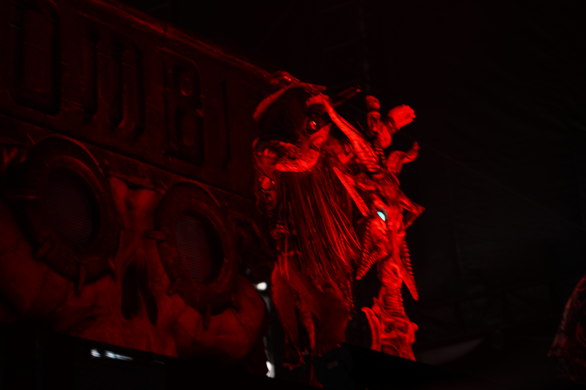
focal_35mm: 105
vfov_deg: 13.0
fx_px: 1709
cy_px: 195
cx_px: 293
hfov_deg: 19.5
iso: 250
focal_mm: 105
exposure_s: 1/125
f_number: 4
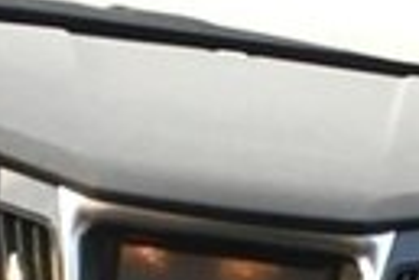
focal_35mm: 154
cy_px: 536
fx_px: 1792
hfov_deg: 13.3
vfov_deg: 8.5
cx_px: 201
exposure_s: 1/33
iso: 25
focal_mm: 4.15
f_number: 2.2
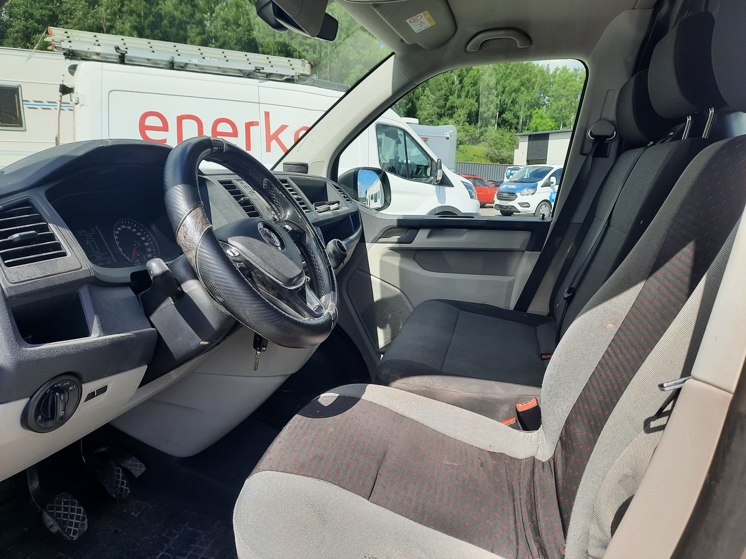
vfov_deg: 54.9
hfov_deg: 69.4
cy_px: 280
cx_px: 373
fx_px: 539
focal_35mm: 25
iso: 32
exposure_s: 1/437
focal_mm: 4.6
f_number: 2
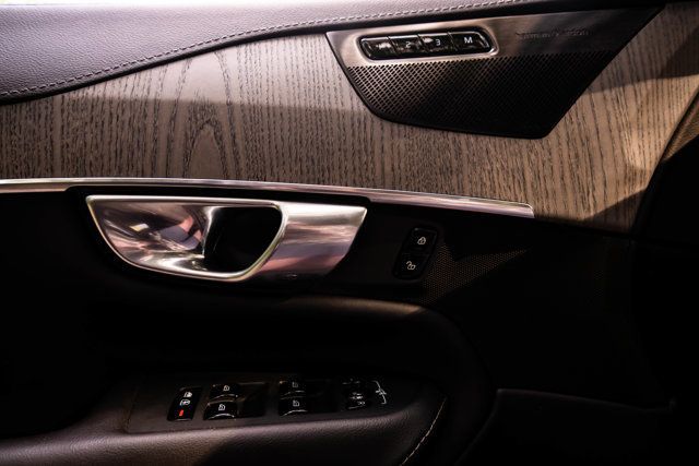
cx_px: 350
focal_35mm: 28
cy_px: 233
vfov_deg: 46.4
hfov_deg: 65.5
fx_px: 544
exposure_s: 1/200
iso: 1000
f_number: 5
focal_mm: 28
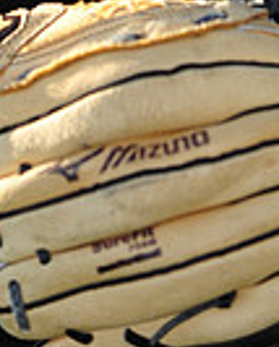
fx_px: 7756
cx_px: 120
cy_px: -287
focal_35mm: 754
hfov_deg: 2.1
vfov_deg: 2.6
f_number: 4.5
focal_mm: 185
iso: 200
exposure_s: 1/640
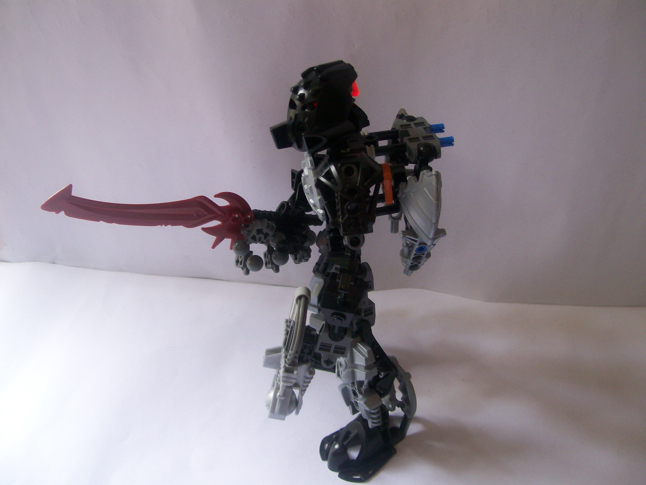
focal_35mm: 36
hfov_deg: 51.4
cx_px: 323
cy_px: 242
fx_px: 672
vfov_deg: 39.7
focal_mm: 6
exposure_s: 1/74.9
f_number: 2.7
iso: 80
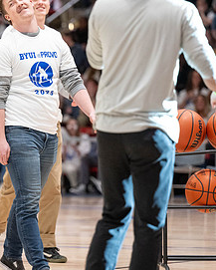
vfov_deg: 7.1
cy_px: 121
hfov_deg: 5.7
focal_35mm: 271
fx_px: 2164
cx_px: -25
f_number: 2.8
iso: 4000
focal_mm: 135
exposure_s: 1/250
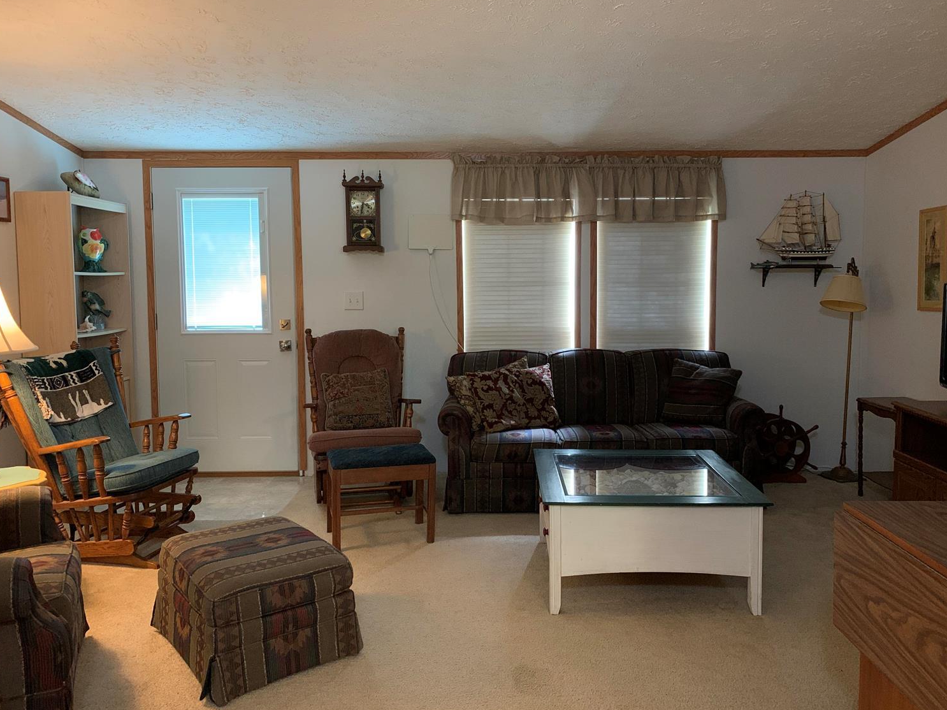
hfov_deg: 63.4
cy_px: 332
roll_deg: +0.2
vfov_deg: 49.7
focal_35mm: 28
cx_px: 481
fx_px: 766
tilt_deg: -3.6
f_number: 1.8
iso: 400
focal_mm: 4.25
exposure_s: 1/30
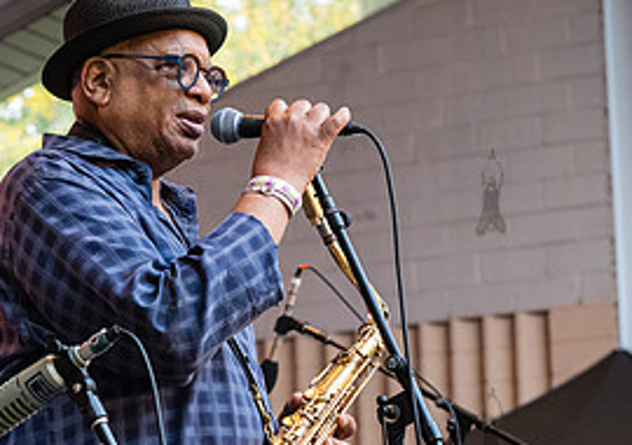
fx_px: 2643
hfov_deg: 13.5
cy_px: 275
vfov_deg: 9.6
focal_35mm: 148
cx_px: 82
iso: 4000
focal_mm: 62
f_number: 4
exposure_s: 1/320
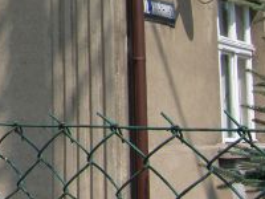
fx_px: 857
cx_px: -143
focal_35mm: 112
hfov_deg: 16.0
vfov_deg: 12.7
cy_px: -74
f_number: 7.1
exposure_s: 1/320
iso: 50
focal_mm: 9
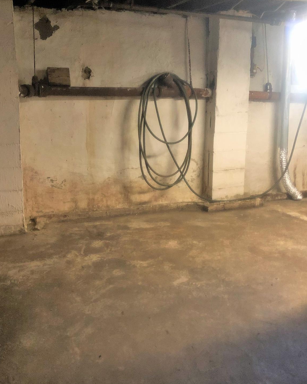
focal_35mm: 39
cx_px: 127
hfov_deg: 38.1
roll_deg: +0.5
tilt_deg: -11.1
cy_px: 184
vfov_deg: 46.8
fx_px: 443
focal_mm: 4
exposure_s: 1/5
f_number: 1.8
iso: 80
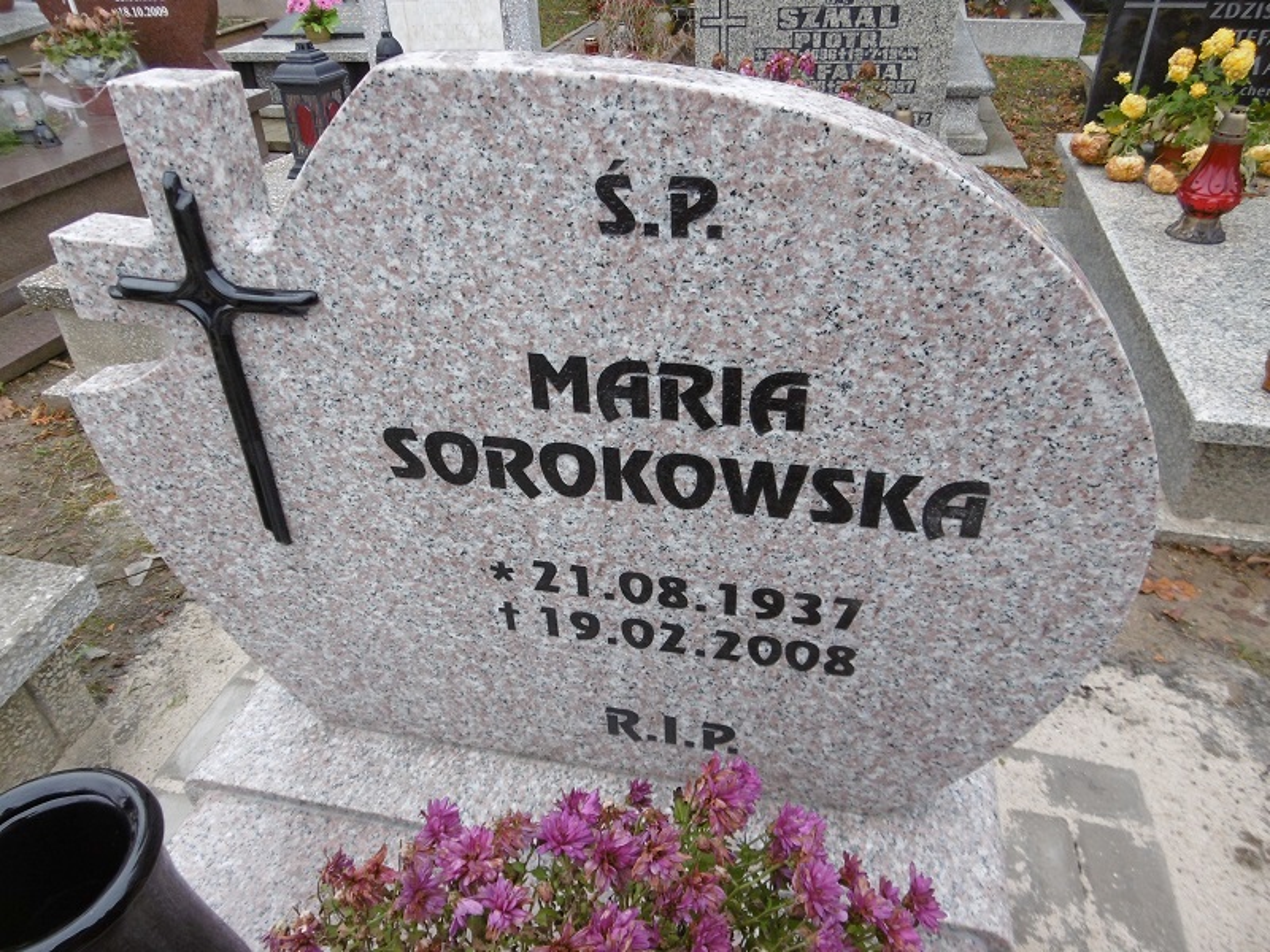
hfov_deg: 71.6
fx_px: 881
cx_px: 635
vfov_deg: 56.8
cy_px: 476
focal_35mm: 24
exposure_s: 1/80
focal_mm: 4.3
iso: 100
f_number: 3.1
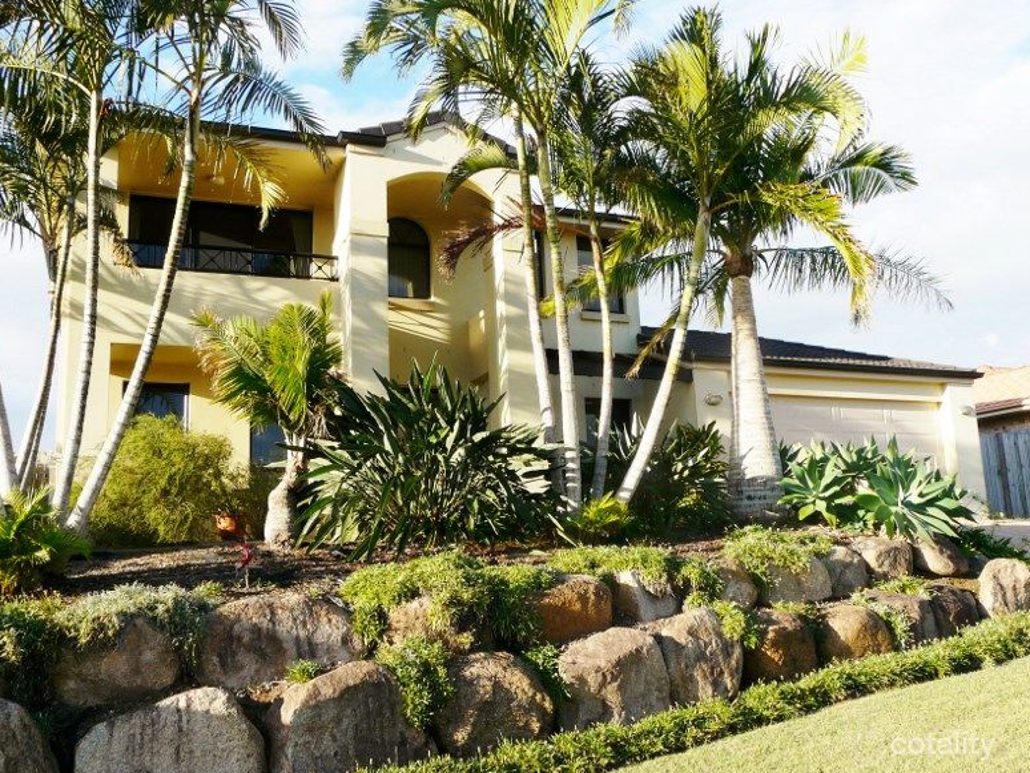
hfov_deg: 58.3
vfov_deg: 45.5
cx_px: 499
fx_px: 923
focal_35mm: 31
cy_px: 392
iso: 100
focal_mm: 4.9
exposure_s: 1/200
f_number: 5
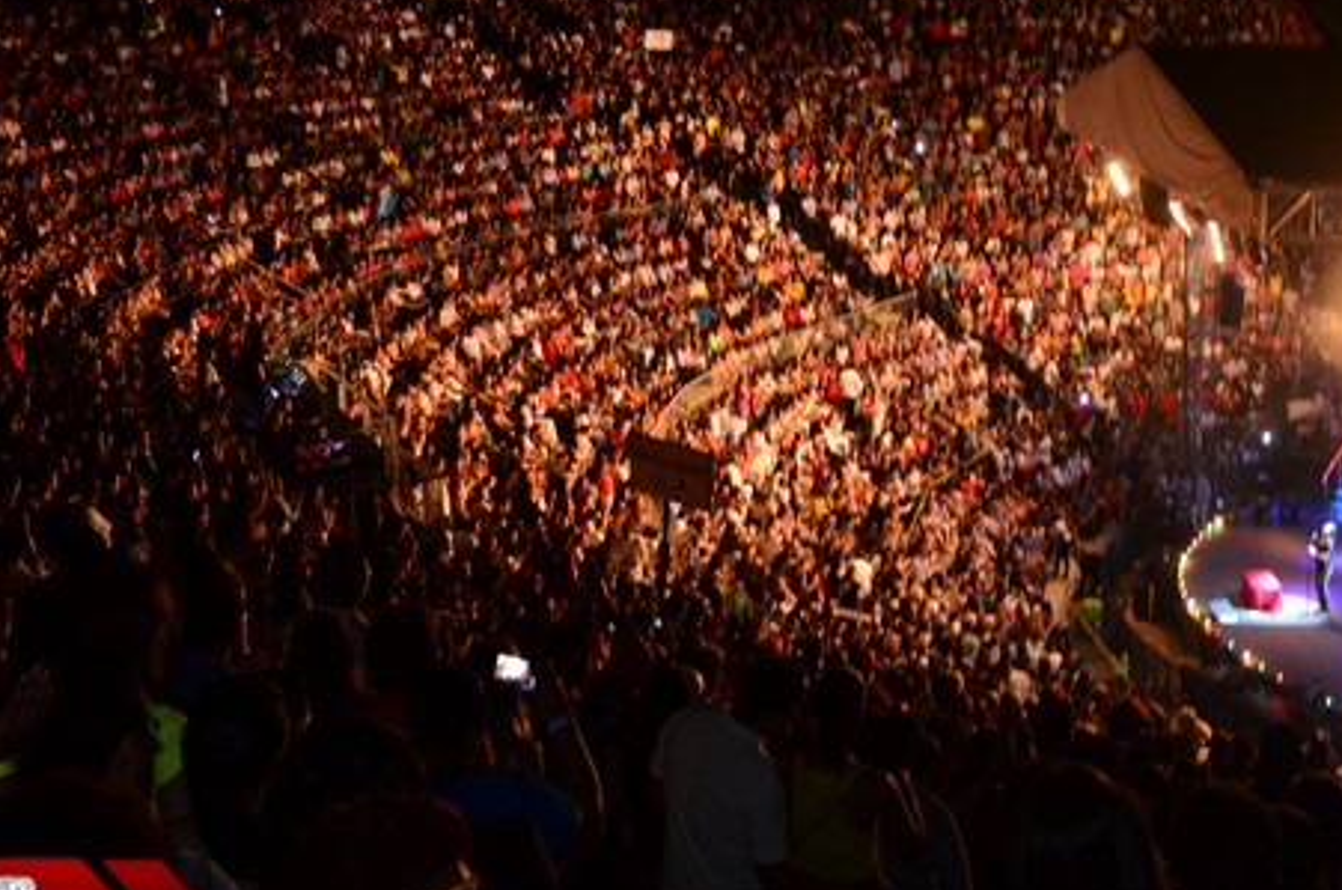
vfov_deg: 24.0
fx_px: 2080
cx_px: 806
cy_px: 268
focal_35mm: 56
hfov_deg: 35.6
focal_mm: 21
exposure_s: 1/40
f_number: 3.8
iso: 1000
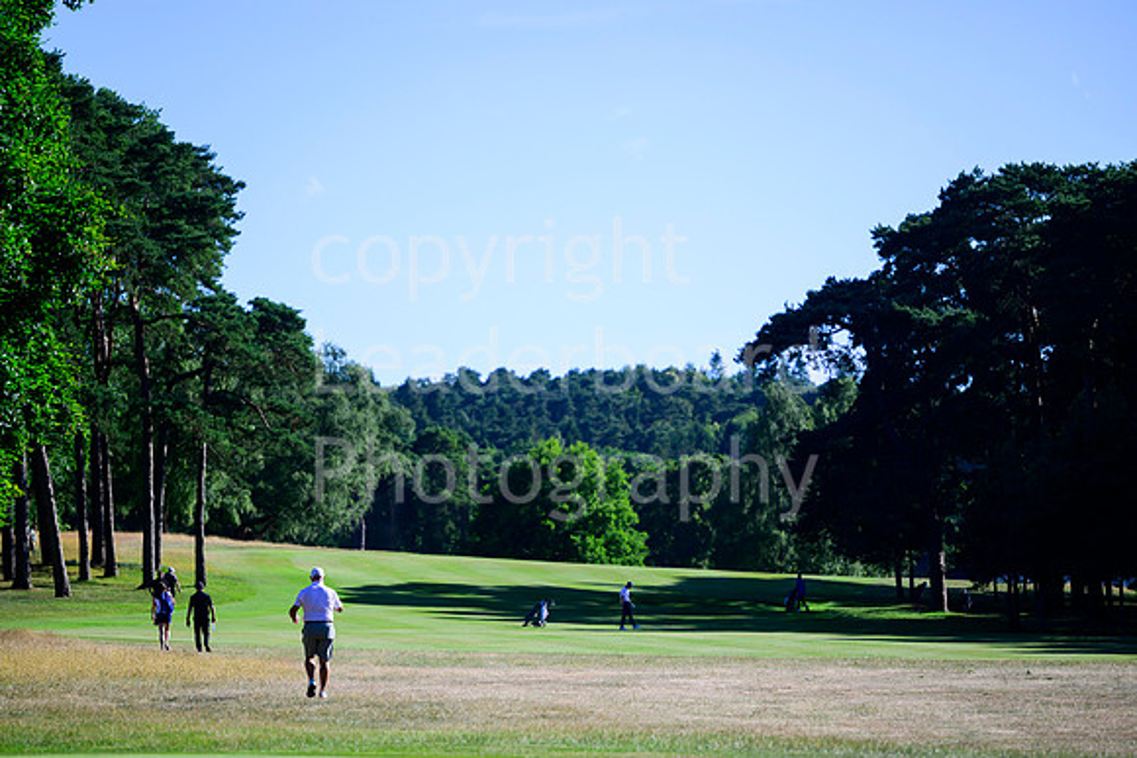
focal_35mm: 150
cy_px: 379
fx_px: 4738
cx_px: 568
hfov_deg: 13.7
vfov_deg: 9.2
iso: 400
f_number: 2.8
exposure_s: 1/6400
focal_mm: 150
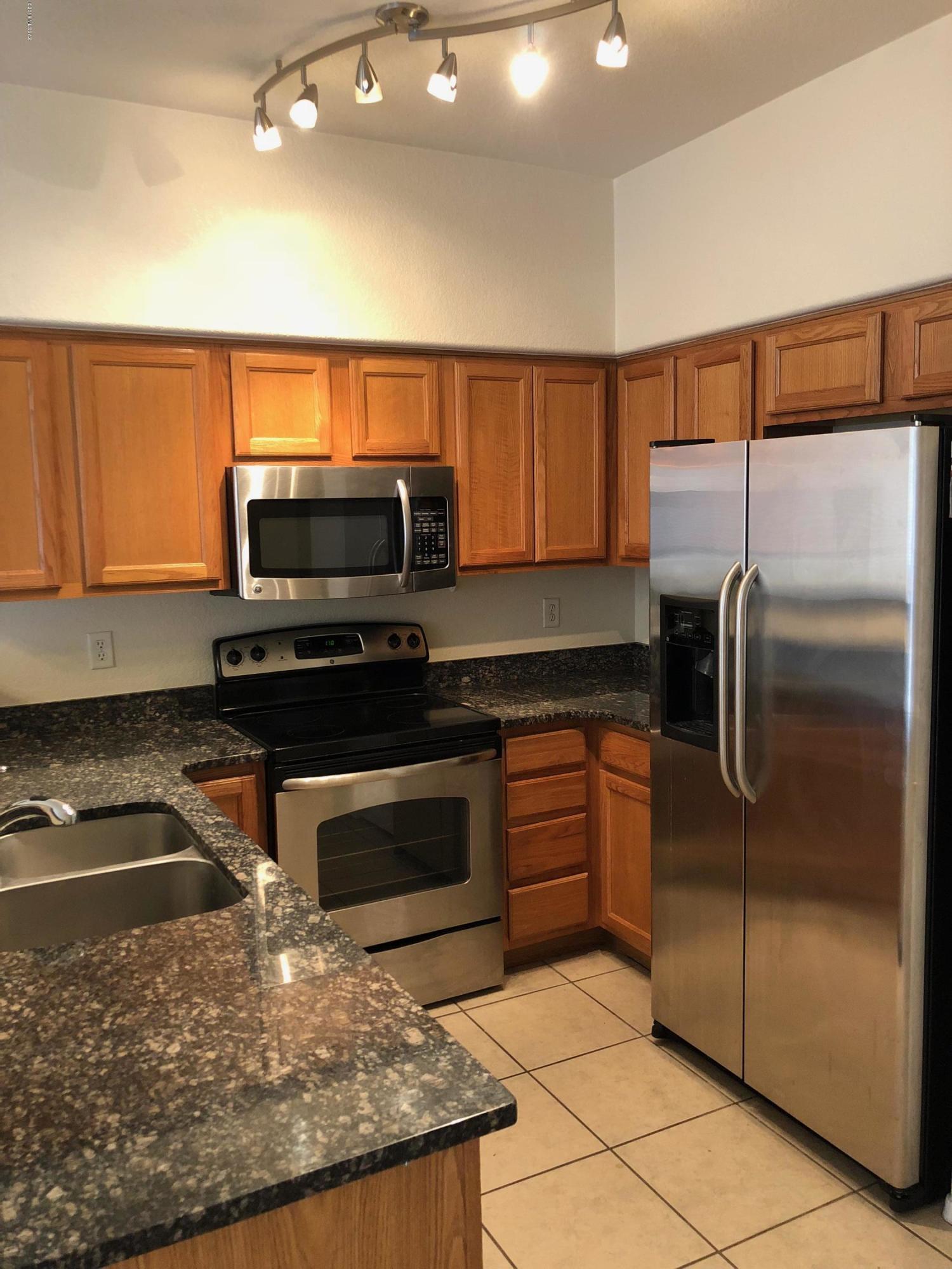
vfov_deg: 63.4
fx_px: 1027
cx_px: 476
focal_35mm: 28
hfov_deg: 49.7
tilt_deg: -7.6
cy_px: 634
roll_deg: +1.4
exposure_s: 1/15
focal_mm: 3.99
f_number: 1.8
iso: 80
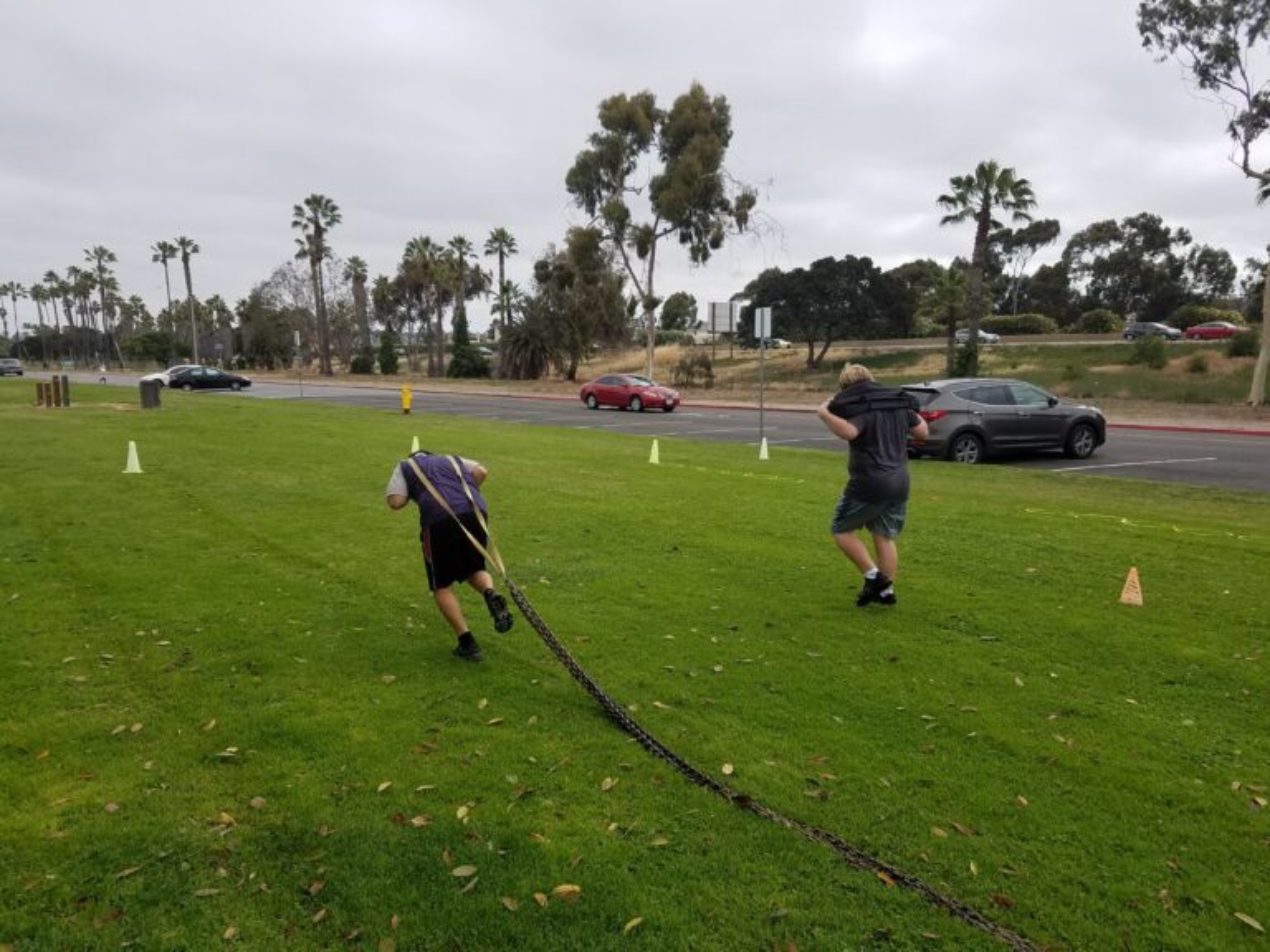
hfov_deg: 67.3
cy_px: 476
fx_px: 954
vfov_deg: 53.1
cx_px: 635
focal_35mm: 26
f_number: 1.7
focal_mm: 4.2
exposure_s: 1/2080
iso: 50
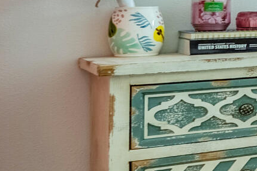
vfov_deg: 12.0
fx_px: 799
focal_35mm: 112
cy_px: -23
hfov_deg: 9.6
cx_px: 898
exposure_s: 1/160
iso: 200
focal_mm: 16
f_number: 8
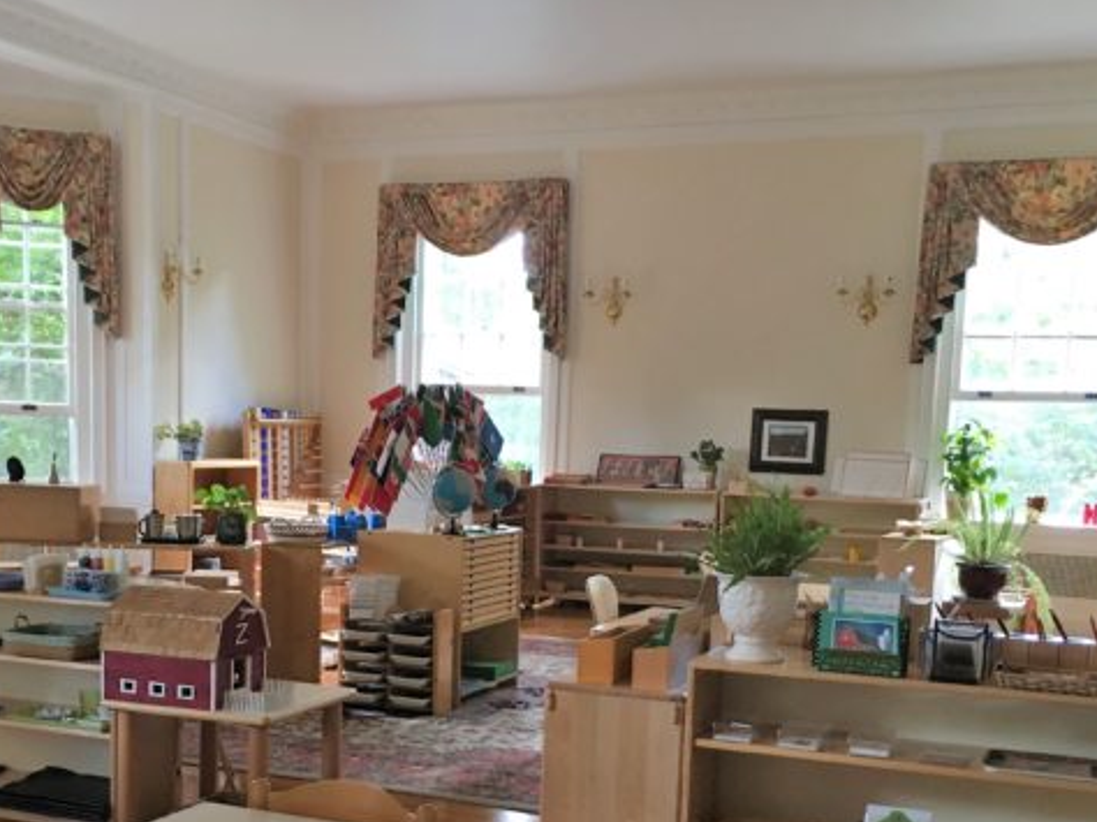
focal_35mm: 47
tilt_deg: -6.8
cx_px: 493
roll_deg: -1.4
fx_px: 1489
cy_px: 609
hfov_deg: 40.4
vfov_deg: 30.4
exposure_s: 1/30
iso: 100
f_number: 2.2
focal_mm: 4.15
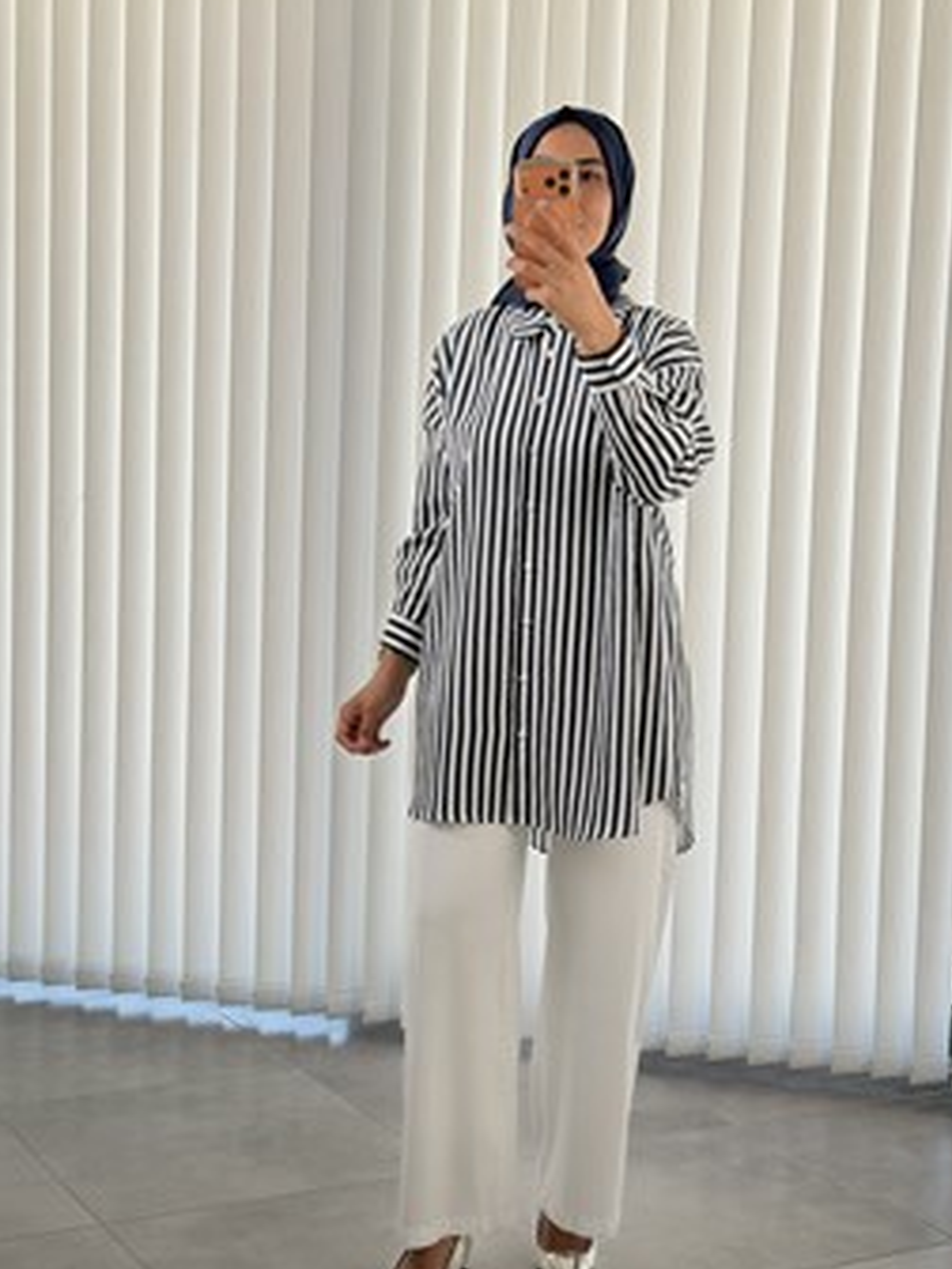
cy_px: 636
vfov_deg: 32.7
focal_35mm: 59
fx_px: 2163
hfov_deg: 24.8
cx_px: 510
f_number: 1.78
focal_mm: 6.76
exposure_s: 1/386
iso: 64
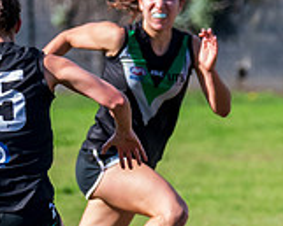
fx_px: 18069
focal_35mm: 2156
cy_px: 209
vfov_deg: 0.7
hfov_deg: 0.9
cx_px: -231
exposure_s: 1/1250
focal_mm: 350
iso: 800
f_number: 8
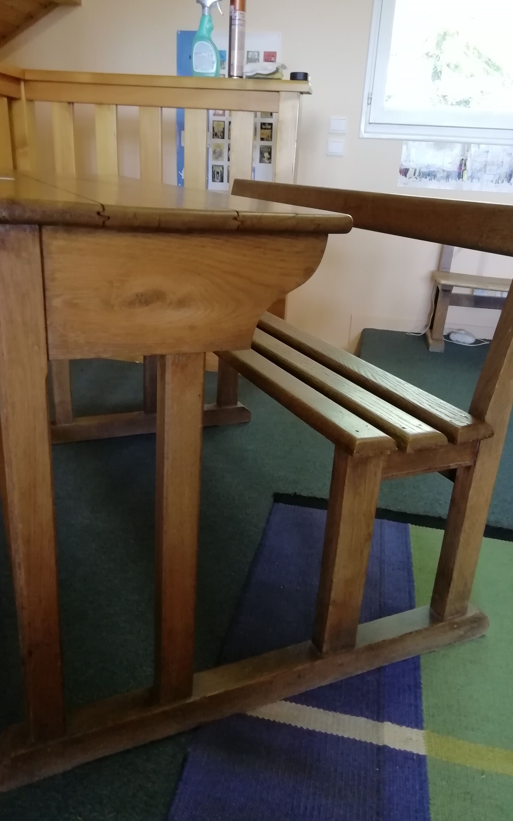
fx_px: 626
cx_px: 259
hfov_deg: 44.5
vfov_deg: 66.5
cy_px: 413
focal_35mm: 28
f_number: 2.2
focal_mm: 3.21
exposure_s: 1/33.3
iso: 320
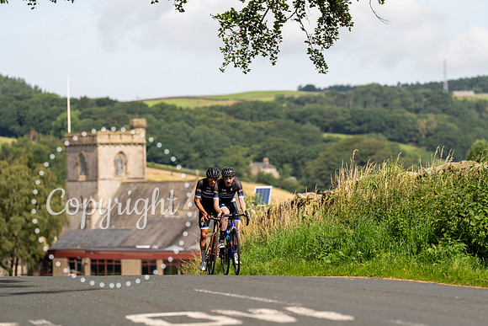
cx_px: 244
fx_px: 2440
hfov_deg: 11.4
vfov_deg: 7.6
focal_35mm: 180
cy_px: 163
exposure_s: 1/1000
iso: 100
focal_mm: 180
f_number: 4
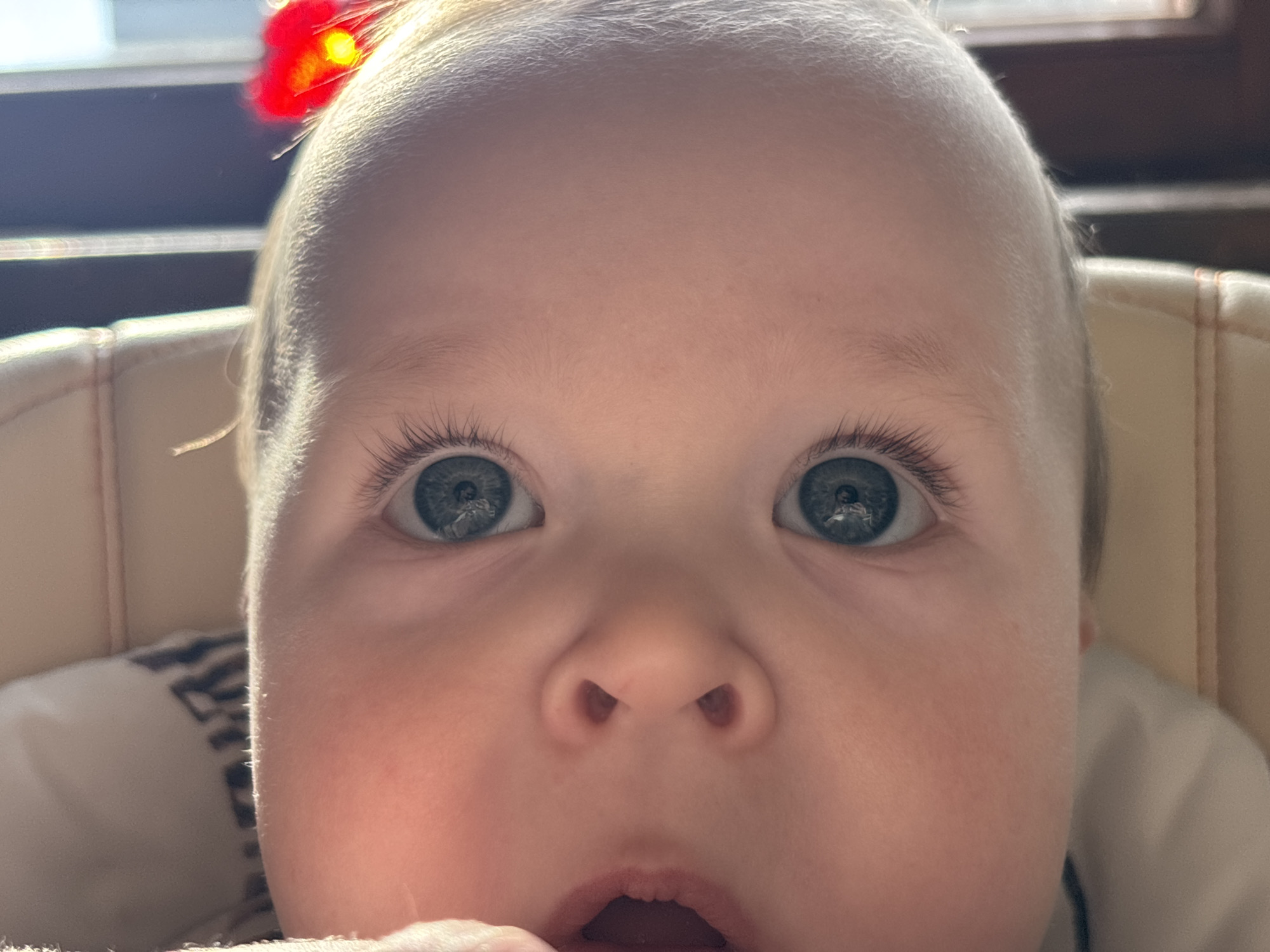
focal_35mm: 52
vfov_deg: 28.0
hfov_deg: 36.8
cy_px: 476
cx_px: 635
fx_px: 1908
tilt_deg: -5.3
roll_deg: +2.4
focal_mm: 5.96
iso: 32
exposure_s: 1/198
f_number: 1.6
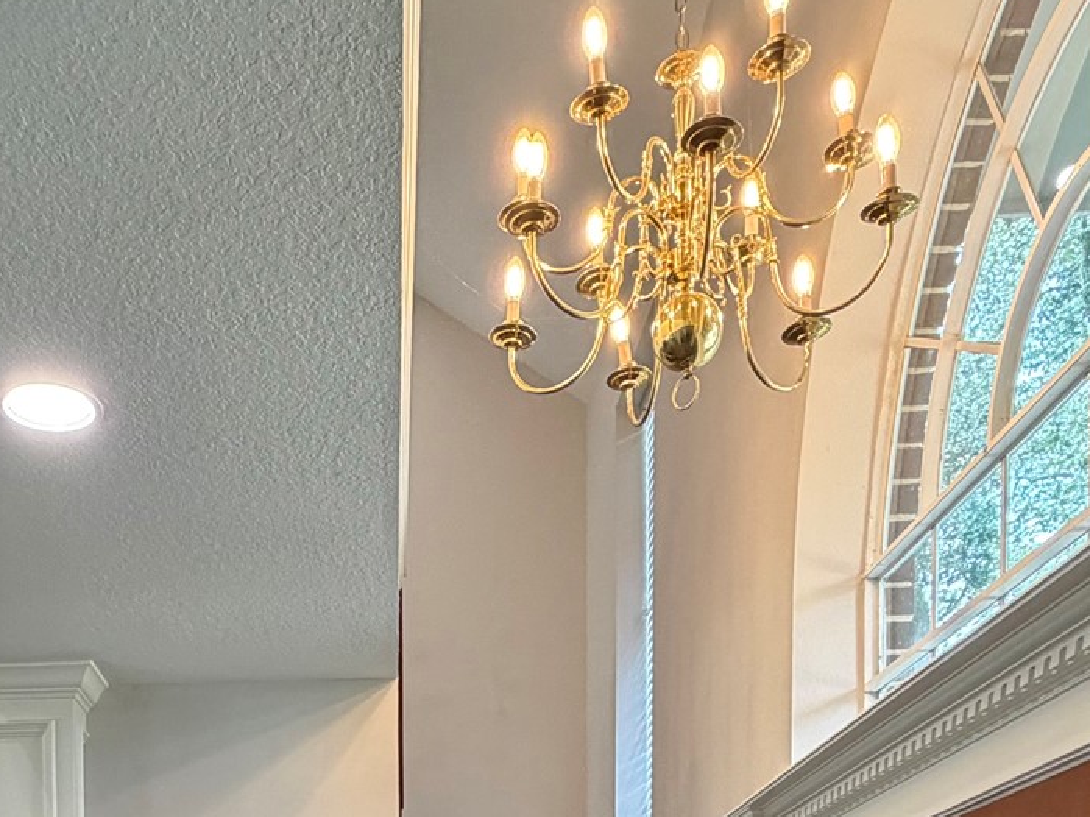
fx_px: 1291
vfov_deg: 27.6
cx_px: 354
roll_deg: +1.3
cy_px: 1129
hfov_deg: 45.0
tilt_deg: -2.5
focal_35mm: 41
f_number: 2.2
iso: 200
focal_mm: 2.22
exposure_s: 1/60
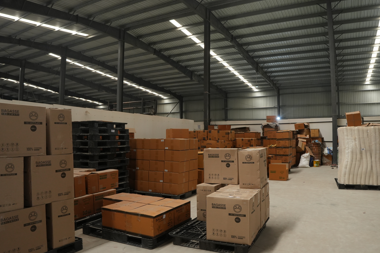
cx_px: 217
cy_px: 125
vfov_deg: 51.3
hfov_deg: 71.1
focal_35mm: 25
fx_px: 264
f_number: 5
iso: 1250
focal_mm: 20
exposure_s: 1/160
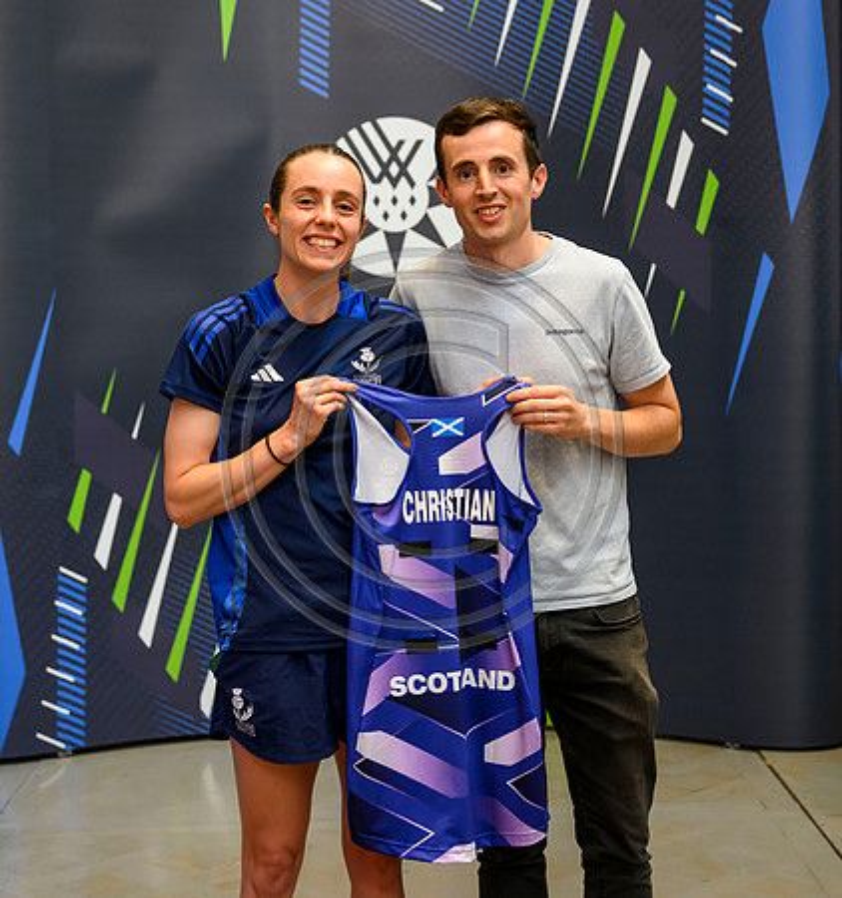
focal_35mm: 67
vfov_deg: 26.3
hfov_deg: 24.7
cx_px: 494
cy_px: 429
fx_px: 1919
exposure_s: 1/250
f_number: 3.5
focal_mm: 49
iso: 4000
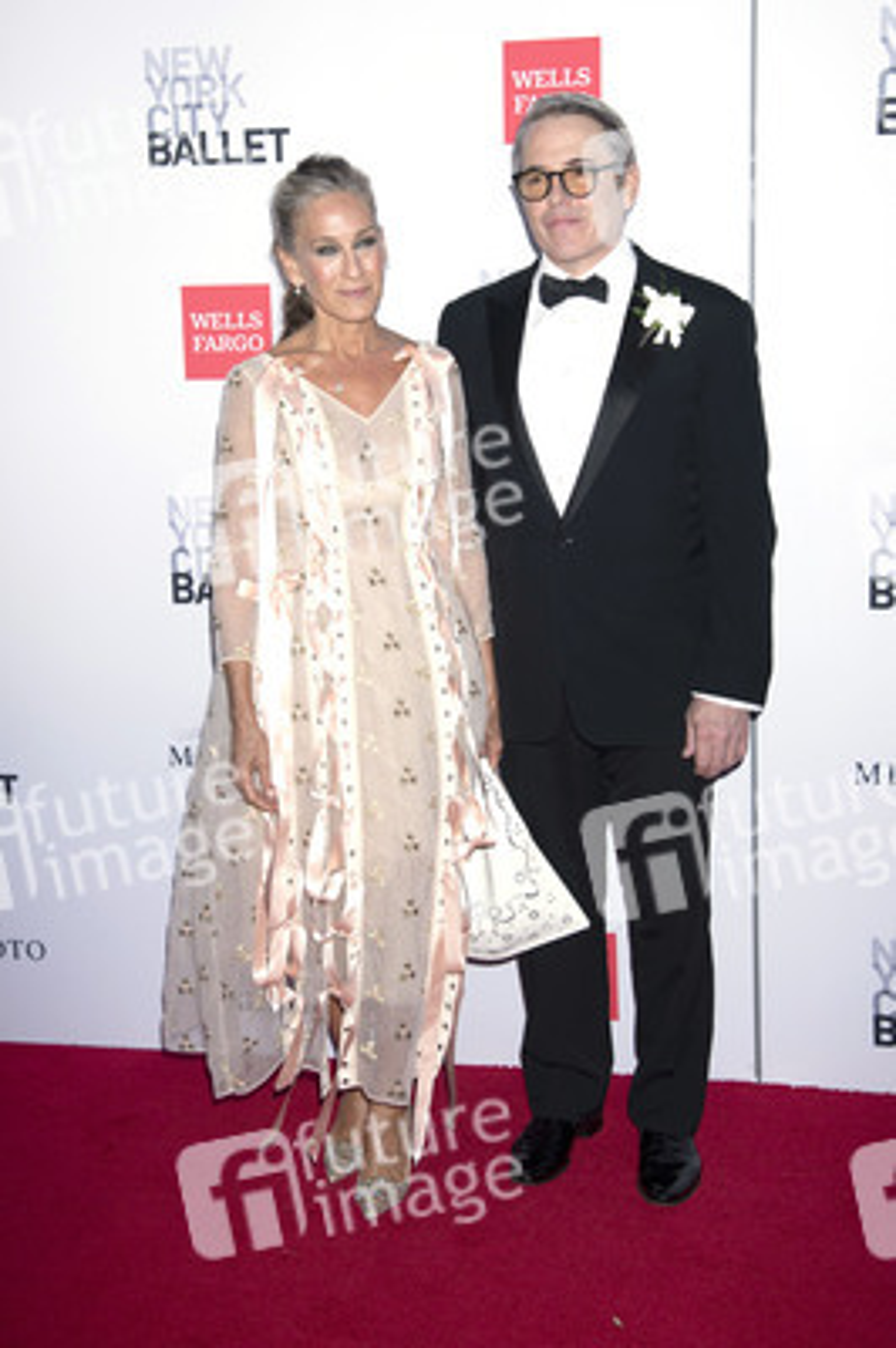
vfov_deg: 42.8
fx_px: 1720
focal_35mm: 46
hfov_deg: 29.2
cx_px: 448
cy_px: 674
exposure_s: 1/200
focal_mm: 46
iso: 640
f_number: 5.6
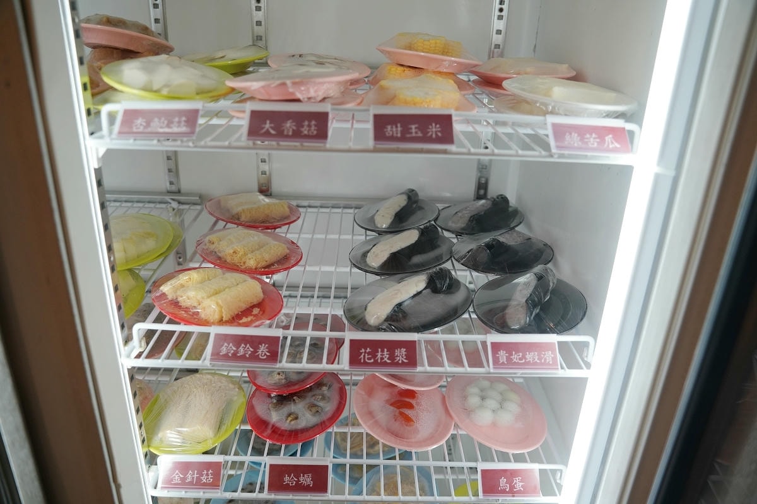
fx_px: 589
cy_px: 252
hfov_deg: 65.5
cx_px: 378
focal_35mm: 28
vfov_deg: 46.4
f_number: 4
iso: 400
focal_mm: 28
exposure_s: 1/160
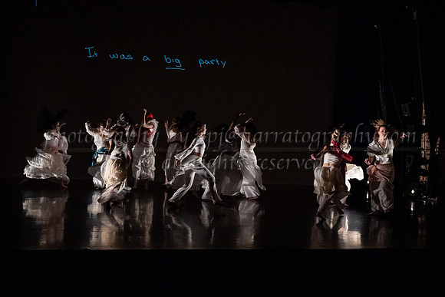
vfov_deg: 29.0
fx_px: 574
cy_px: 148
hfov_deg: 42.3
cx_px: 252
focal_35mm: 46
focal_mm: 41
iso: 4000
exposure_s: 1/400
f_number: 3.5
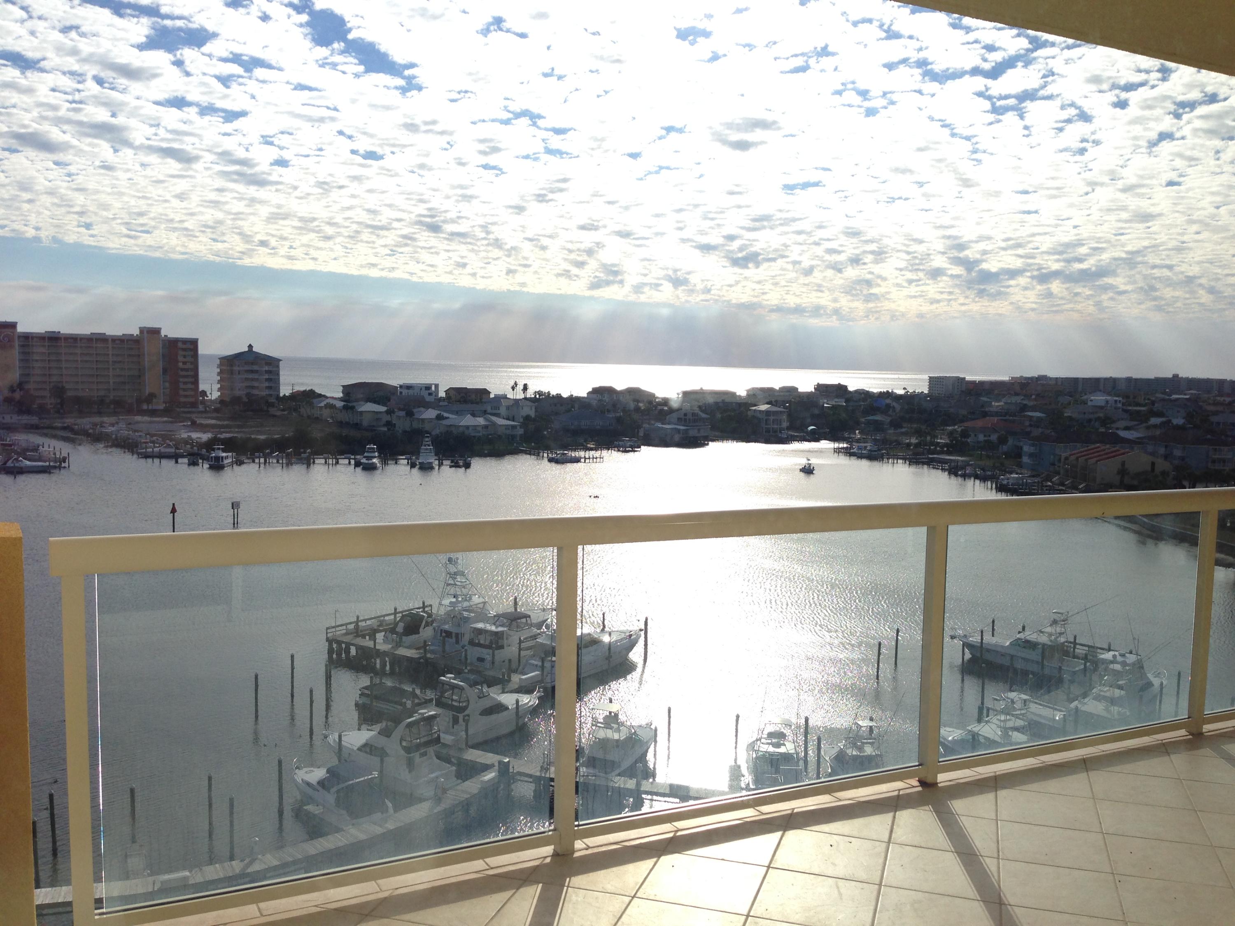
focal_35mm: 33
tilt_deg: -6.5
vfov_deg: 42.9
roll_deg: -0.6
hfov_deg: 55.4
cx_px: 618
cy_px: 463
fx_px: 1177
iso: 50
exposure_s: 1/1261
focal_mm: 4.12
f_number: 2.4
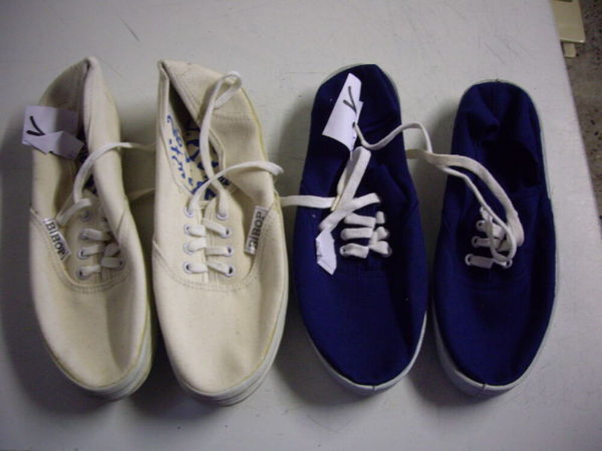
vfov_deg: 37.7
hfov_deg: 49.0
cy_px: 226
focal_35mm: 38
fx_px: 661
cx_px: 301
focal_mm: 6.2
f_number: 2.7
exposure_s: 1/13
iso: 200
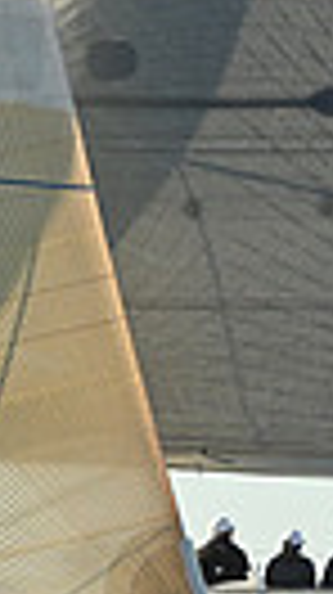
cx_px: 180
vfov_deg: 5.4
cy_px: 394
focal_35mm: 397
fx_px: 6248
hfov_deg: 3.1
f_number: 13
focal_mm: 86
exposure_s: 1/1000
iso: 800
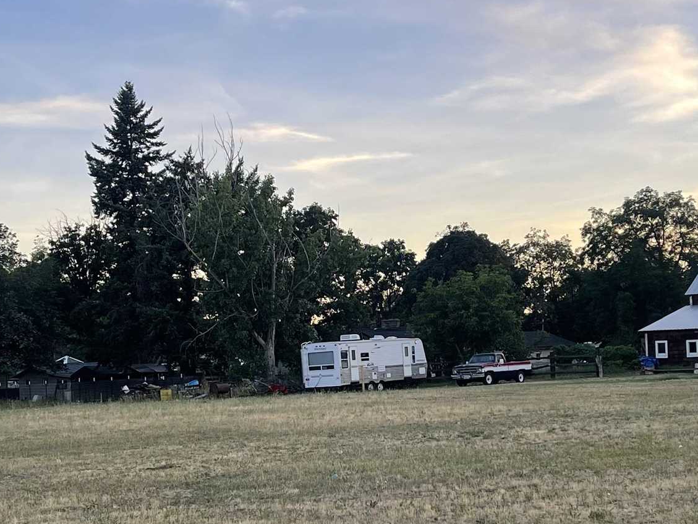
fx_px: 1371
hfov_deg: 28.5
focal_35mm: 68
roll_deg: +1.7
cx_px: 377
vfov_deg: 21.5
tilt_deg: -1.1
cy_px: 360
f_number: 1.6
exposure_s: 1/234
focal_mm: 5.1
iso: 32
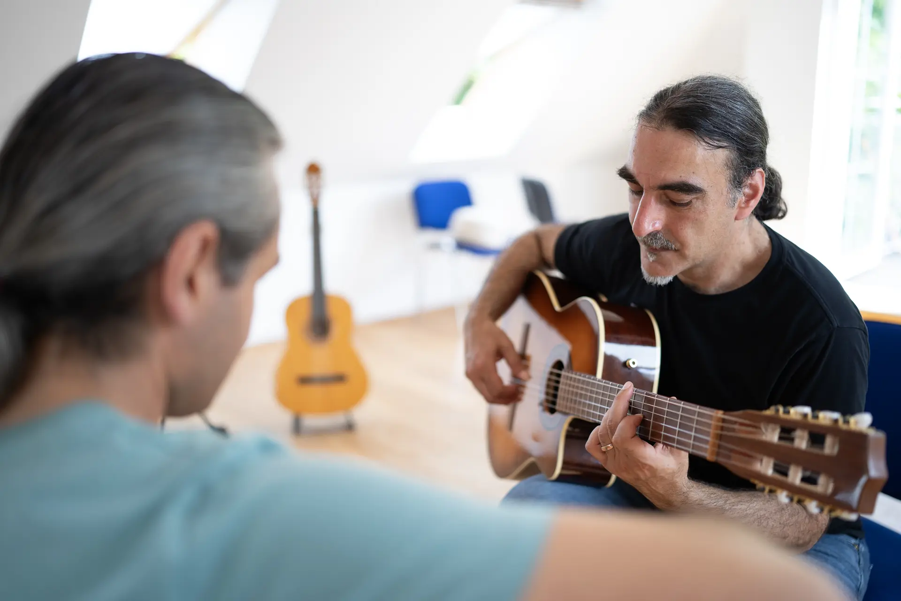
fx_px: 876
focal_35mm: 35
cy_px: 300
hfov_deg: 54.4
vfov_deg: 37.9
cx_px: 450
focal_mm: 35
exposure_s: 1/400
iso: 160
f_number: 1.4
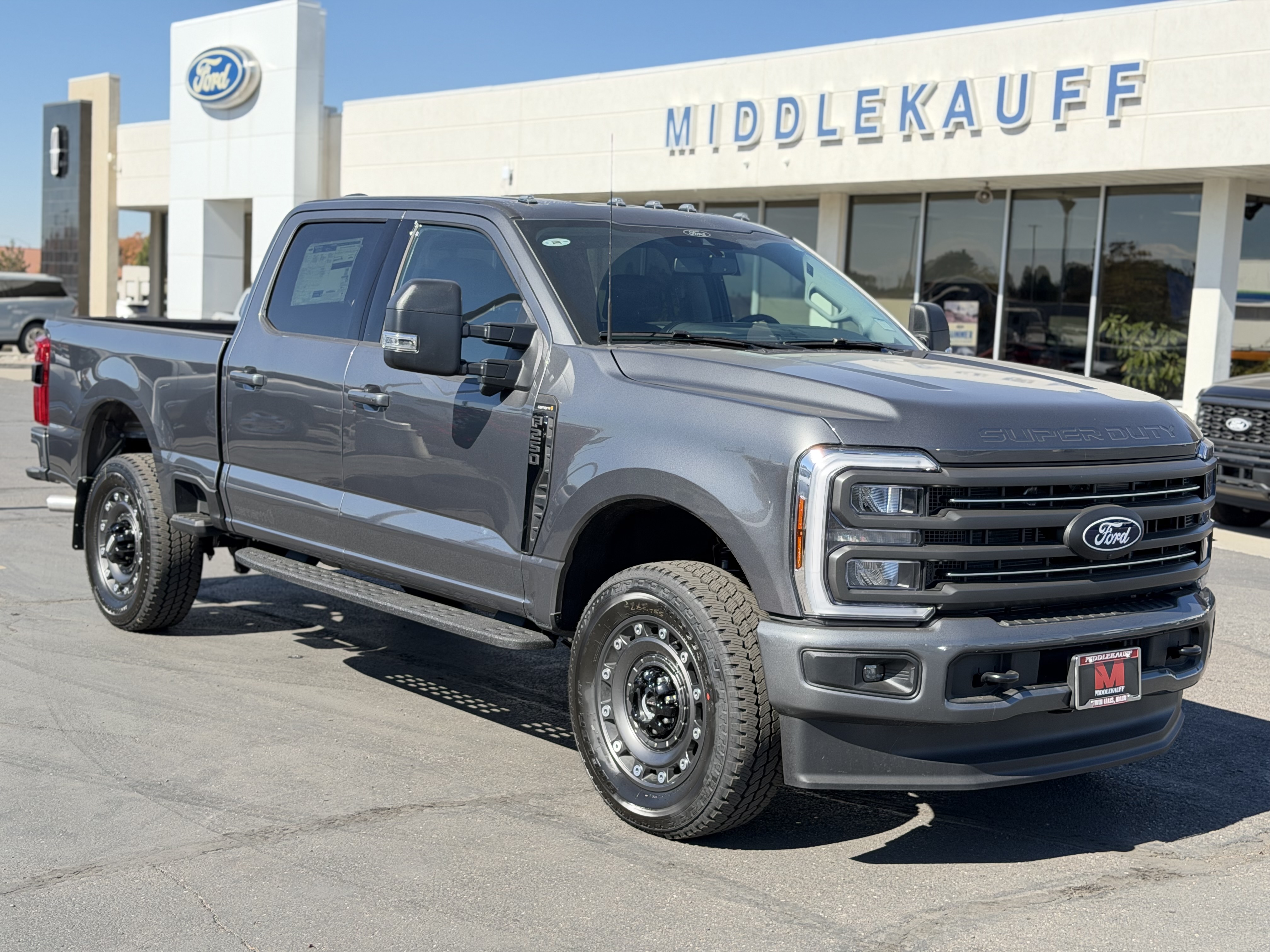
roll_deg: -2.2
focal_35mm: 48
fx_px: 1761
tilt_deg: -5.9
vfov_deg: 30.3
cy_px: 476
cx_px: 635
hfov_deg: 39.7
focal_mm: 6.76
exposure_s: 1/1608
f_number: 1.78
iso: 100
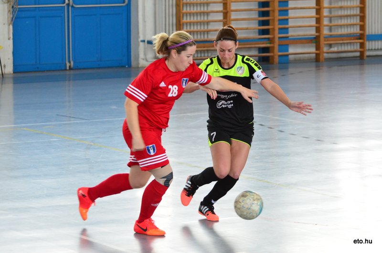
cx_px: 191
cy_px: 126
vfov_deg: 6.8
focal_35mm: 202
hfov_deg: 10.2
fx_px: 2144
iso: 2500
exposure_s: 1/400
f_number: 4.8
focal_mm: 135
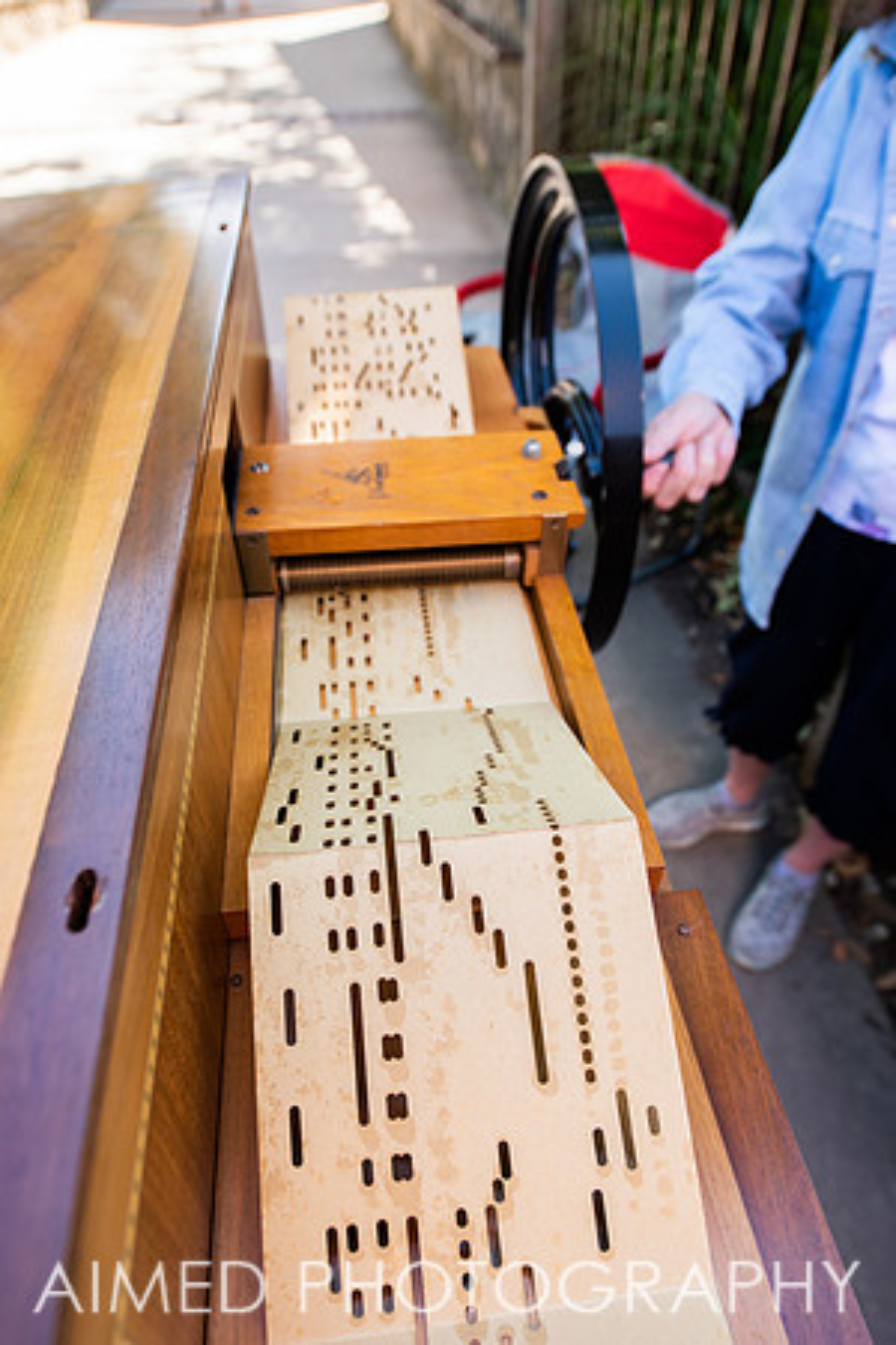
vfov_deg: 73.7
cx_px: 448
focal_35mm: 24
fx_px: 896
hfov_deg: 53.1
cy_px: 672
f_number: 5
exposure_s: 1/200
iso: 160
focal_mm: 24
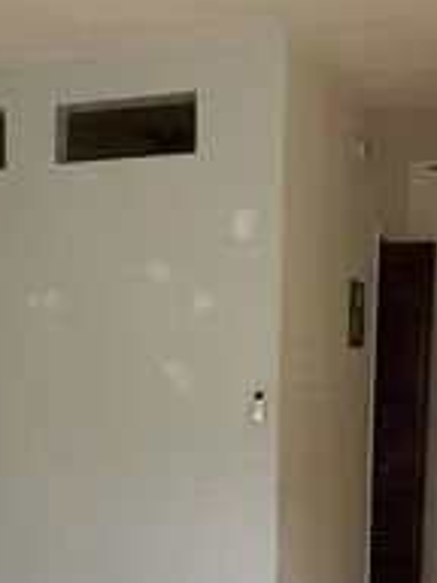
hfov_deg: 18.4
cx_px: 146
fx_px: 1347
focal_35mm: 80
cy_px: 622
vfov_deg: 23.1
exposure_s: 1/121
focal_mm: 6.86
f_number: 1.78
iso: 125
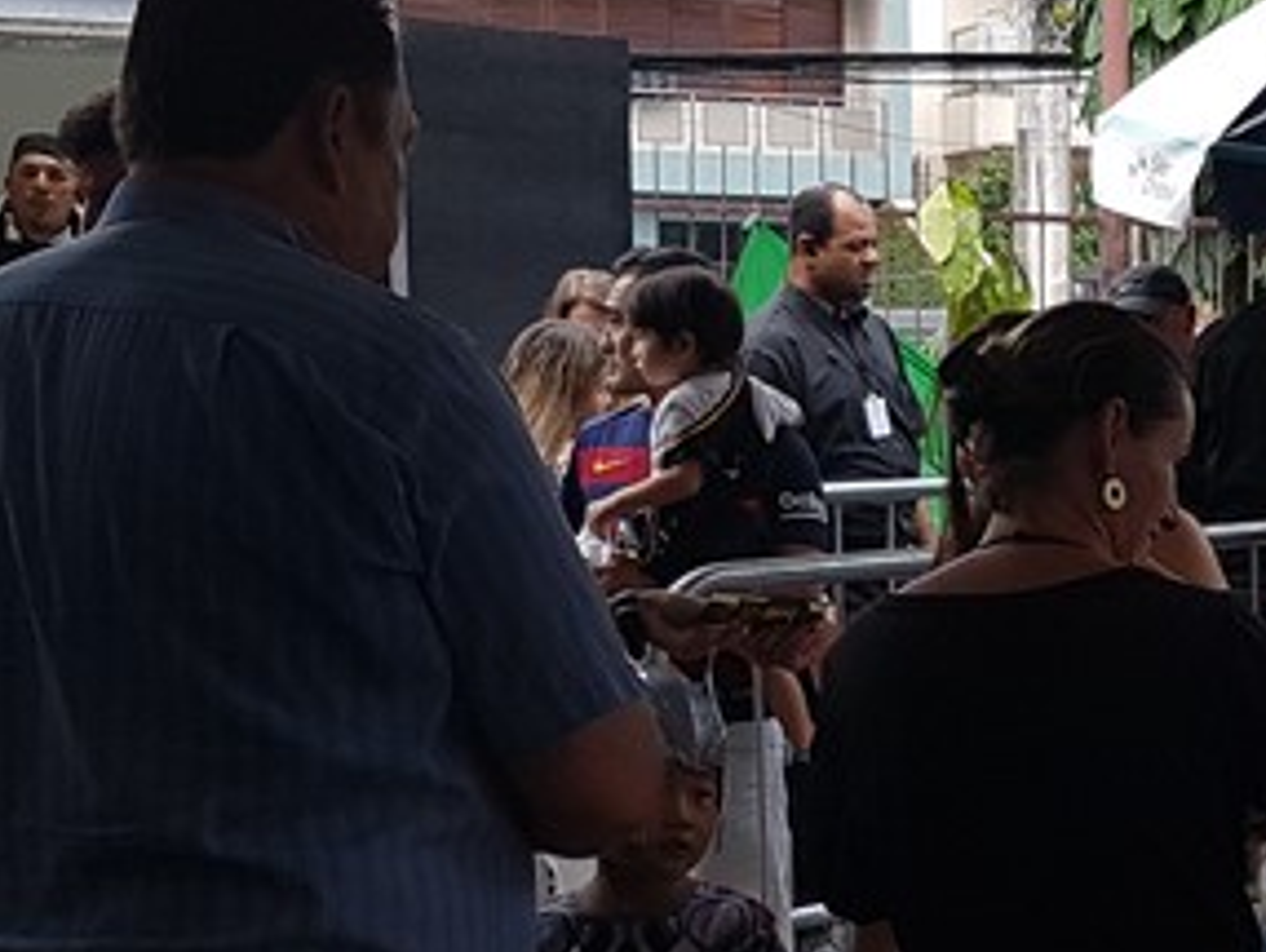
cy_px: 677
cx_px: 1266
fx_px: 3404
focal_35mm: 93
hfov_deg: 20.4
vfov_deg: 15.9
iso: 40
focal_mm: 4.2
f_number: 1.7
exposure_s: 1/140
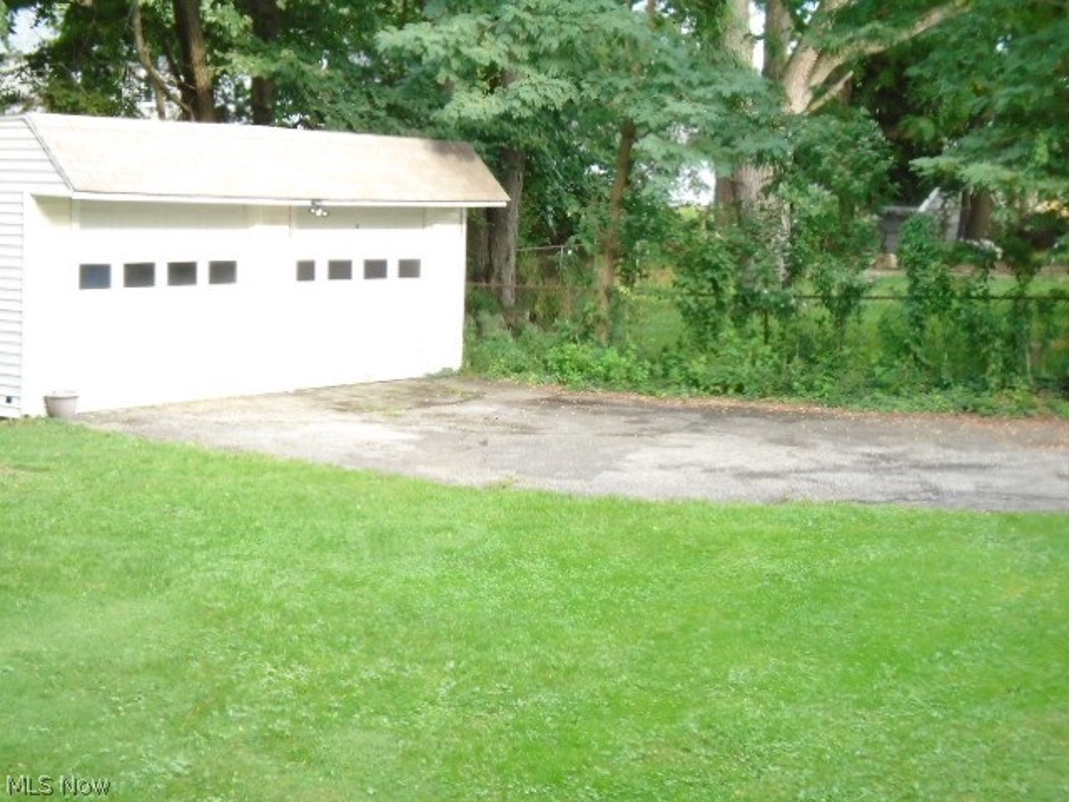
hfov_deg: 33.2
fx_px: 1791
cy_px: 401
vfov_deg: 25.2
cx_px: 534
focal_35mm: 58
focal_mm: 10.2
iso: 400
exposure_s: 1/60
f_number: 4.9
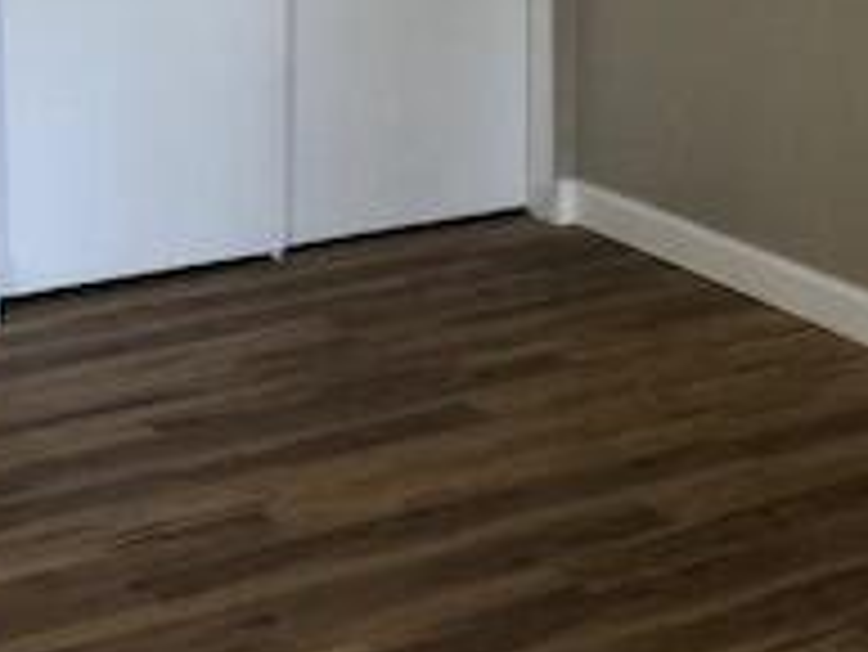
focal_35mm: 93
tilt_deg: -2.7
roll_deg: +1.4
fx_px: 2333
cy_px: -162
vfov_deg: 15.3
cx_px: 441
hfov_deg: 21.1
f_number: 1.8
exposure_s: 1/15
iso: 40
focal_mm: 3.99
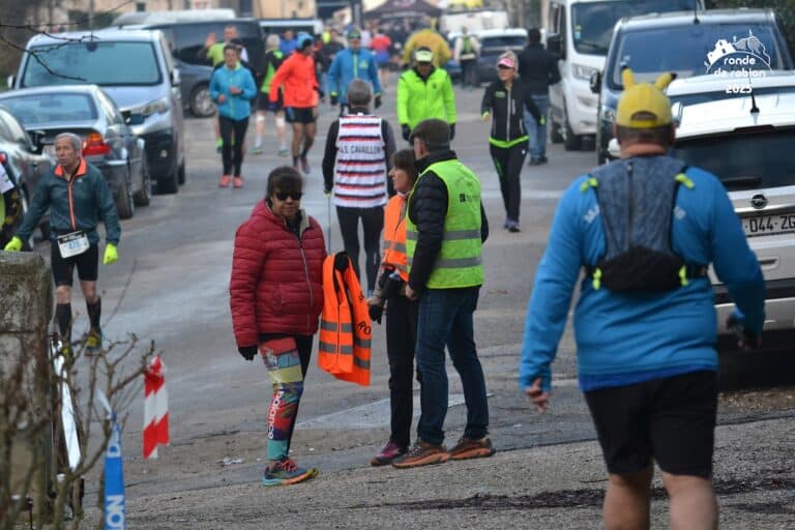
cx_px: 398
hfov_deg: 9.1
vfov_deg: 6.1
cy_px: 265
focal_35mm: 225
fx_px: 4968
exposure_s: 1/500
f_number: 5
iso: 800
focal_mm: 150
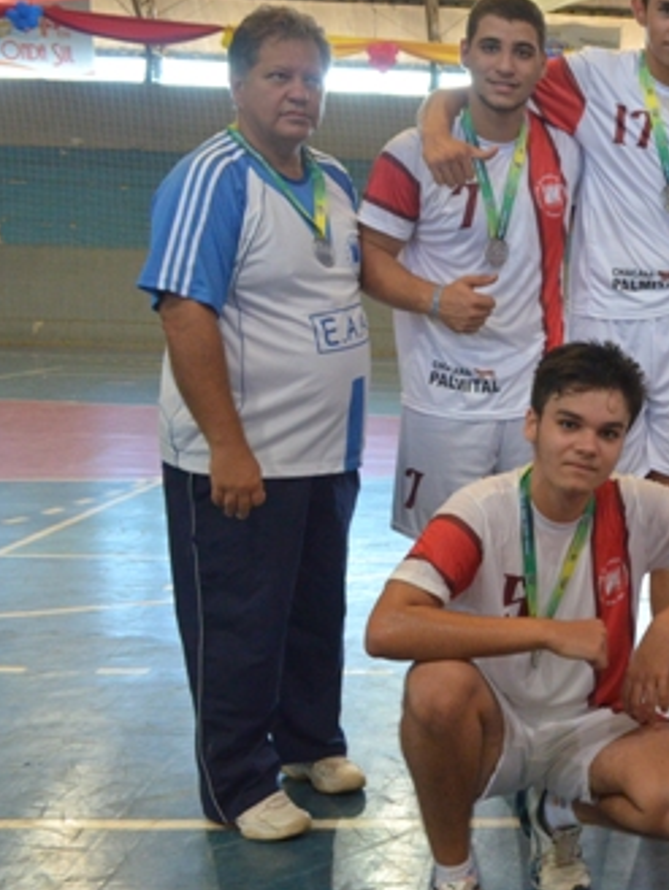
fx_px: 1442
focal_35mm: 56
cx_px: 807
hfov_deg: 23.8
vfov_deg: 34.3
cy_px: 449
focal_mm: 20
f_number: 5.6
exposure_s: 1/100
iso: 1600
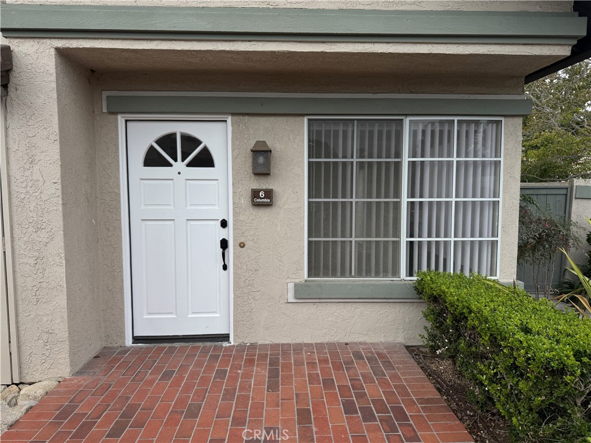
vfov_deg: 56.8
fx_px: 410
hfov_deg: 71.6
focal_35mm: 24
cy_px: 222
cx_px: 296
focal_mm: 6.76
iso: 80
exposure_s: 1/2710
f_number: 1.78
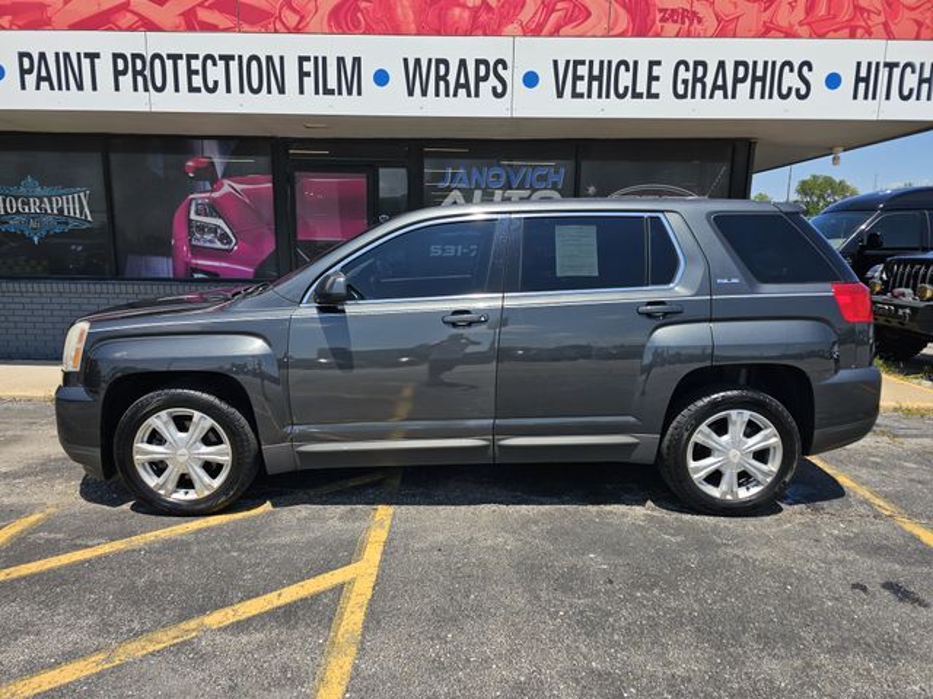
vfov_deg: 58.9
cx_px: 466
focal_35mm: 23
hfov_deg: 73.9
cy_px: 350
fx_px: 620
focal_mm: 6.3
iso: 10
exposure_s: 1/681
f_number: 1.7
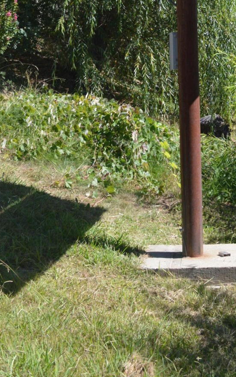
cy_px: -27
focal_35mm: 76
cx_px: 182
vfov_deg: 25.4
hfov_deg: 17.1
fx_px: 782
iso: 100
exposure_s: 1/160
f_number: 6.3
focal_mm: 22
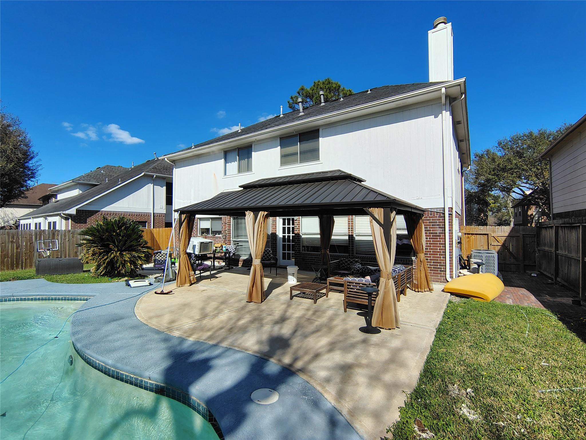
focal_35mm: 16
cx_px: 293
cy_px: 220
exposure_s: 1/1706
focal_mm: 2.13
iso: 100
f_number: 2.2
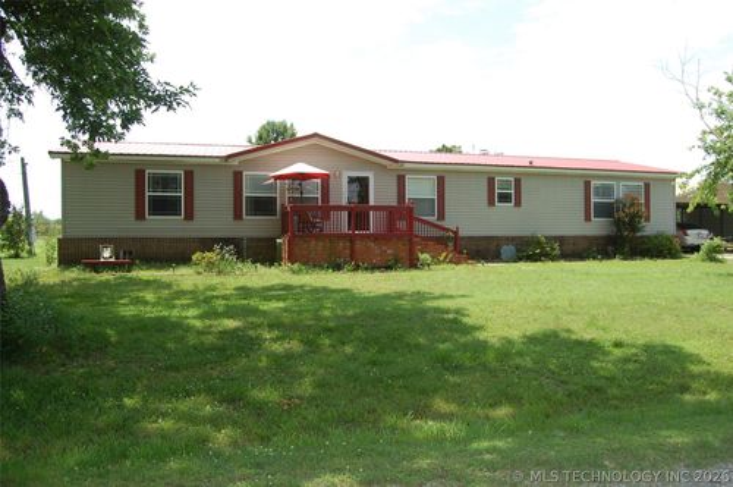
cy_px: 244
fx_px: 549
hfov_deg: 67.4
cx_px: 366
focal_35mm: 27
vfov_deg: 47.8
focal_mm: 18
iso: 200
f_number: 5.6
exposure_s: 1/500
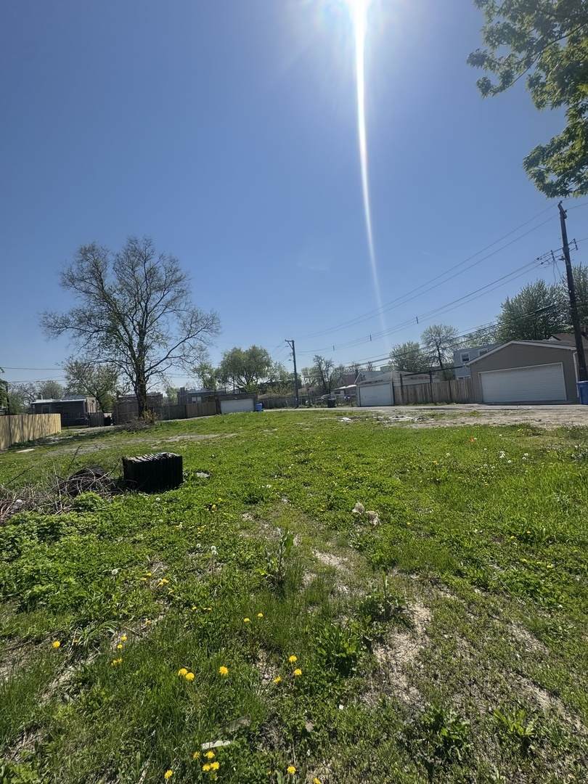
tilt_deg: +1.0
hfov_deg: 85.7
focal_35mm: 14
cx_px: 294
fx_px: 317
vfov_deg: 102.1
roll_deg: +4.9
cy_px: 392
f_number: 2.2
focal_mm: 2.22
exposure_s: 1/3906
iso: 50
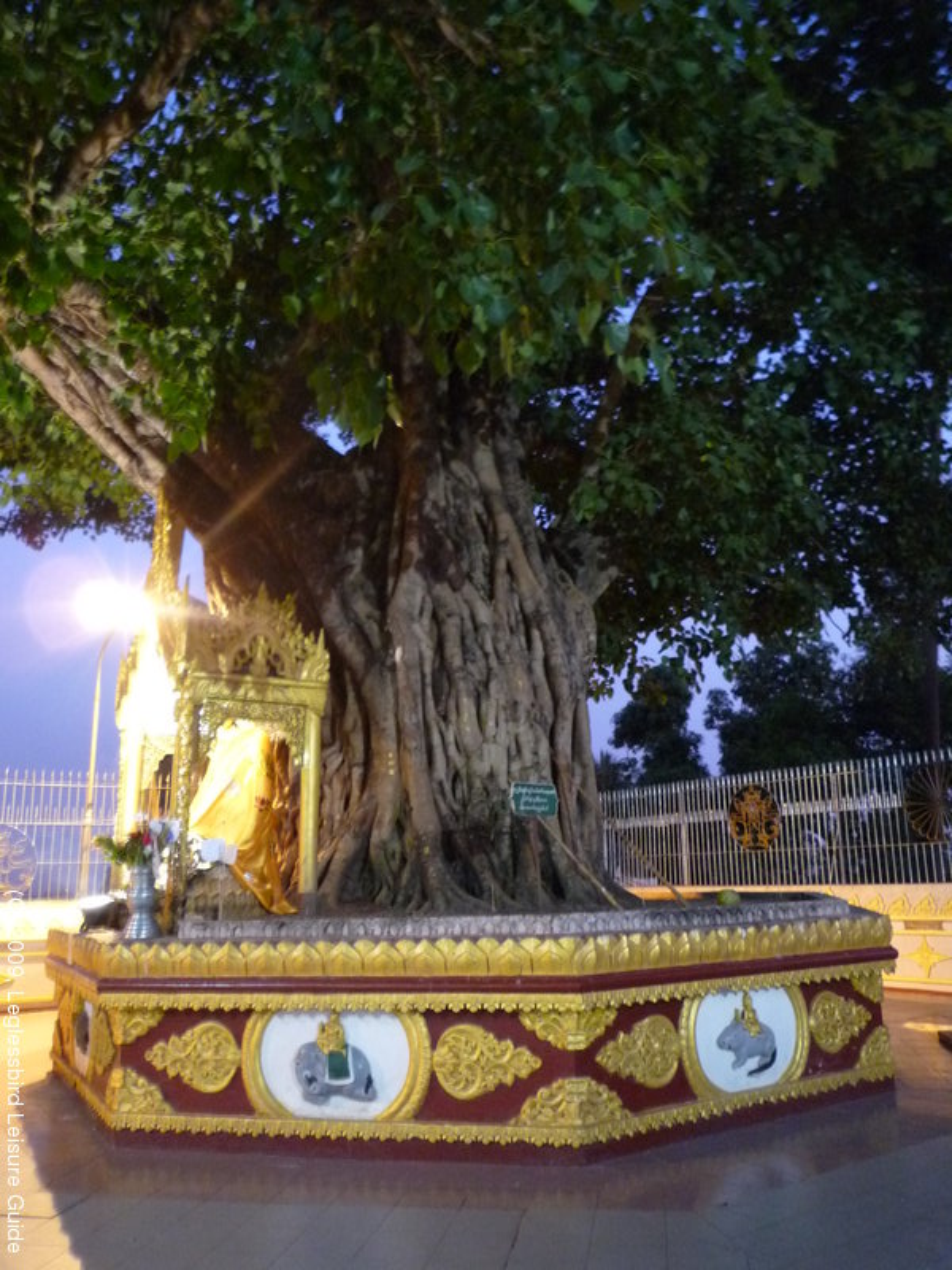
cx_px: 476
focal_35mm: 25
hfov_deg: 54.9
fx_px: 917
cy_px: 635
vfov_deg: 69.4
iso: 400
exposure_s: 1/5
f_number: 2.8
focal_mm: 4.4
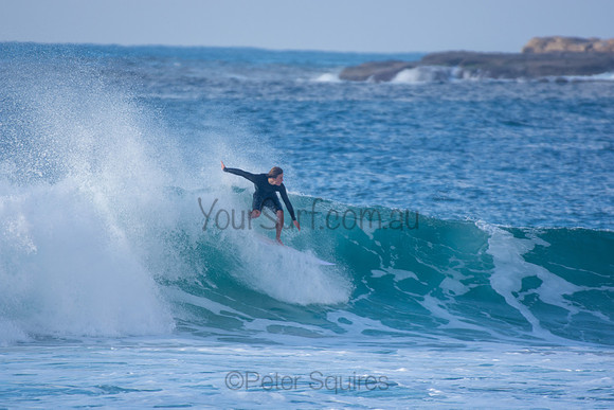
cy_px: 205
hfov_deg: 2.7
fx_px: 12794
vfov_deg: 1.8
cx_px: 307
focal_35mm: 750
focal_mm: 500
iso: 200
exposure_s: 1/640
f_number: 5.6
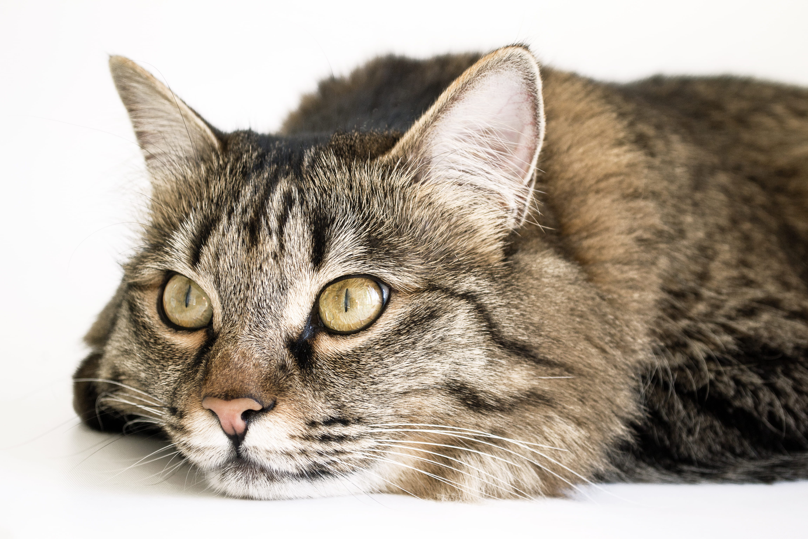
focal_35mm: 68
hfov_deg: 29.9
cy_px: 270
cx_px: 404
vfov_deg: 20.2
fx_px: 1515
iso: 100
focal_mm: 45
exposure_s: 1/50
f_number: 5.6
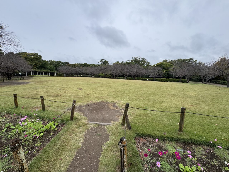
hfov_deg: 102.1
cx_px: 114
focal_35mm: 14
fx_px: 93
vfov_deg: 85.7
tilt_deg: -2.3
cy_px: 86
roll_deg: -1.6
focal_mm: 2.22
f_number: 2.2
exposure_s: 1/636
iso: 50
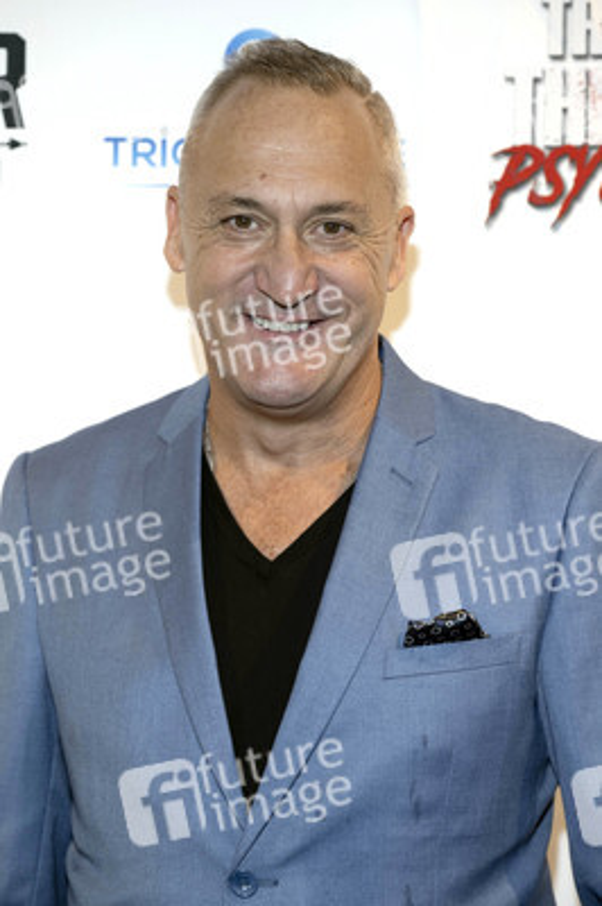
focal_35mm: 85
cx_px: 301
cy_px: 453
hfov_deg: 16.0
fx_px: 2136
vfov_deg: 23.9
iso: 800
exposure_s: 1/200
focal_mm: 85
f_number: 5.6
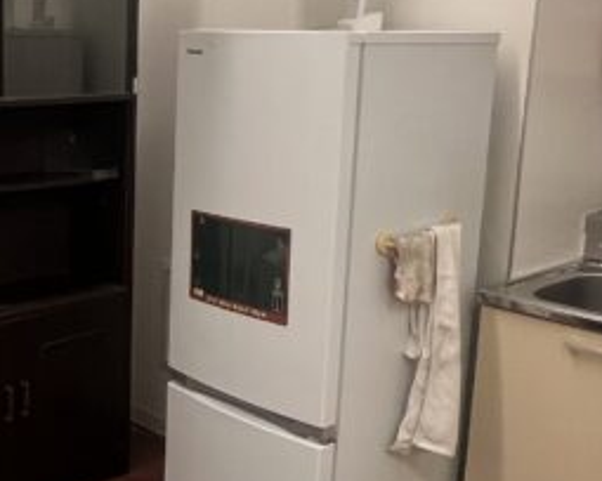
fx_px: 909
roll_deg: -0.7
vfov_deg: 29.7
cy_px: 210
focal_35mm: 51
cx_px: 73
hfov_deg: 34.8
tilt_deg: -10.2
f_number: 1.8
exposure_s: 1/100
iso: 125
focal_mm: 1.57
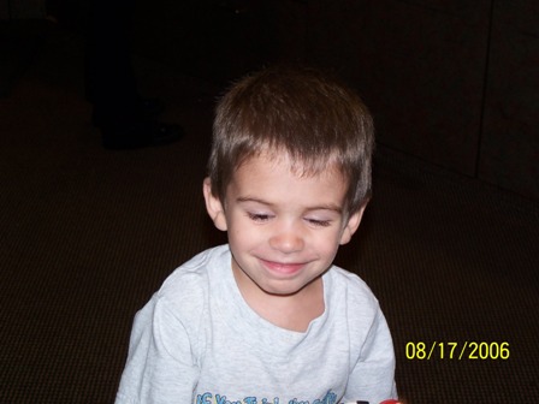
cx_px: 270
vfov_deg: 21.3
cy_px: 202
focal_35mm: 69
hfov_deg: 28.2
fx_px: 1074
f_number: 3.2
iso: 80
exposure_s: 1/90
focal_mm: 11.5
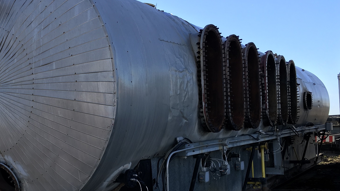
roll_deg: +2.7
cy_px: 146
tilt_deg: -0.8
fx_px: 397
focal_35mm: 44
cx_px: 123
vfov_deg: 26.7
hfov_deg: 45.9
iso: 25
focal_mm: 4.15
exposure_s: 1/705
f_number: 2.2
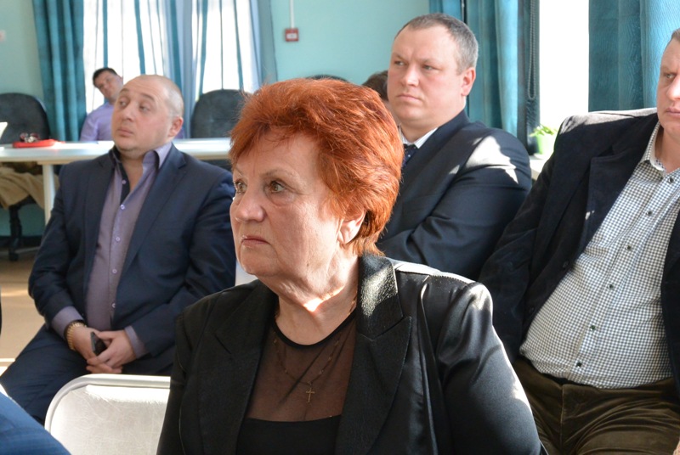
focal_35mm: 74
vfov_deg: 18.5
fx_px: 1400
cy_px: 228
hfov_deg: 27.3
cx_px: 340
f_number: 5.6
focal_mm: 27.5
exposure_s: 1/80
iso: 800
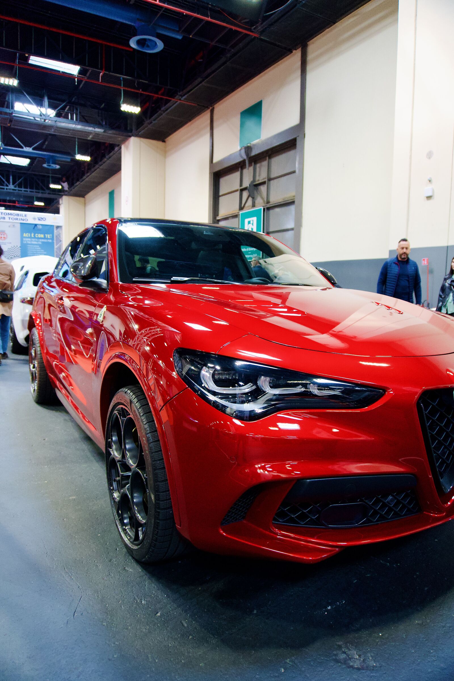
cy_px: 340
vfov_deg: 73.7
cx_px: 227
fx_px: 454
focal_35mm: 24
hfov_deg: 53.1
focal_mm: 16
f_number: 3.5
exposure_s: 1/160
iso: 2500
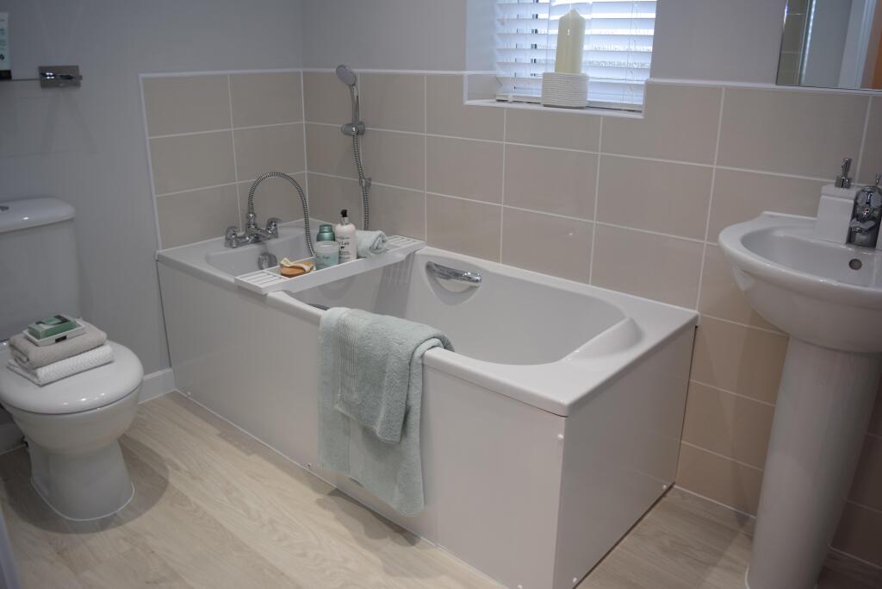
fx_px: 662
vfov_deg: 47.9
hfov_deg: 67.4
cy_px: 294
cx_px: 441
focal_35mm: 27
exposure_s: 1/60
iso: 500
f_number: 4
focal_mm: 18
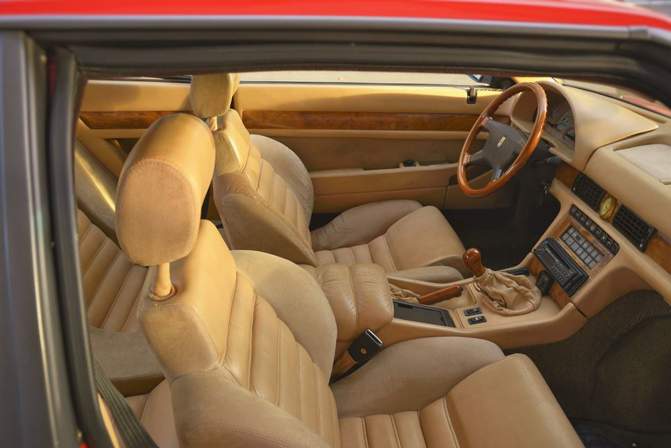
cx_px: 336
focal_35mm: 30
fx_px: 559
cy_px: 224
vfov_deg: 43.7
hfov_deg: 61.9
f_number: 7.1
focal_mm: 30
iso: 320
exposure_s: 1/80
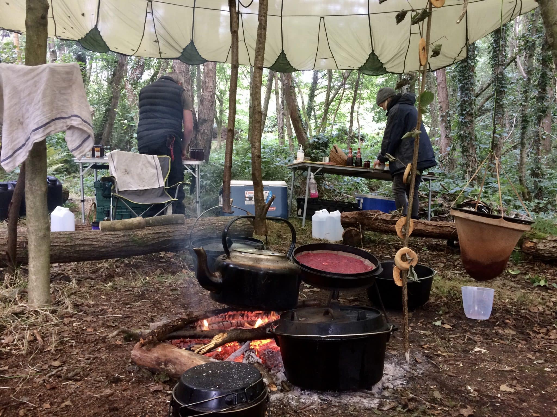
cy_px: 208
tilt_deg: -2.4
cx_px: 278
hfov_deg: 61.7
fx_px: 467
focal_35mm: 29
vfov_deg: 48.2
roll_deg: -0.5
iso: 160
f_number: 2.2
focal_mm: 4.15
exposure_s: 1/33
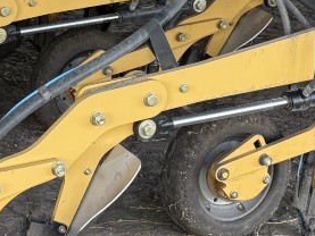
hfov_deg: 14.2
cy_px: -88
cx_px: -41
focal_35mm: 135
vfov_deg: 10.7
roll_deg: -2.5
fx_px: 1229
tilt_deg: -9.9
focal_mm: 5.96
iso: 64
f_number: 1.6
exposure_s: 1/235
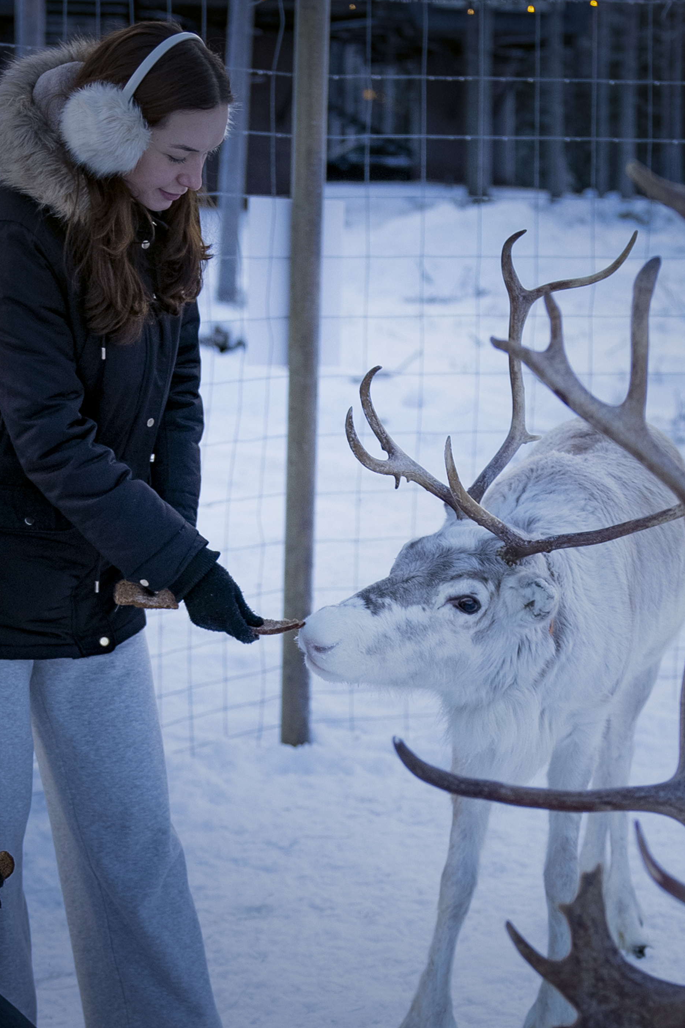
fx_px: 1855
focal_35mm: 65
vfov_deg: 31.0
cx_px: 445
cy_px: 512
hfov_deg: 20.9
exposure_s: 1/400
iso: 250
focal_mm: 43
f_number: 2.8
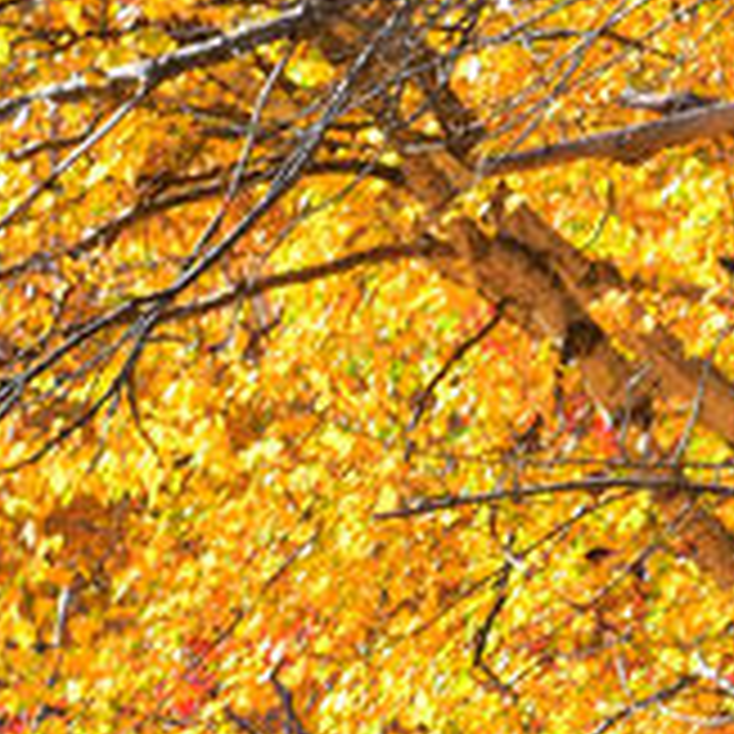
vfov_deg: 1.7
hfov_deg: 1.7
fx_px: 25021
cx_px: 194
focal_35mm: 1043
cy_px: 673
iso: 125
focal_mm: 195
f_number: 10
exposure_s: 1/80
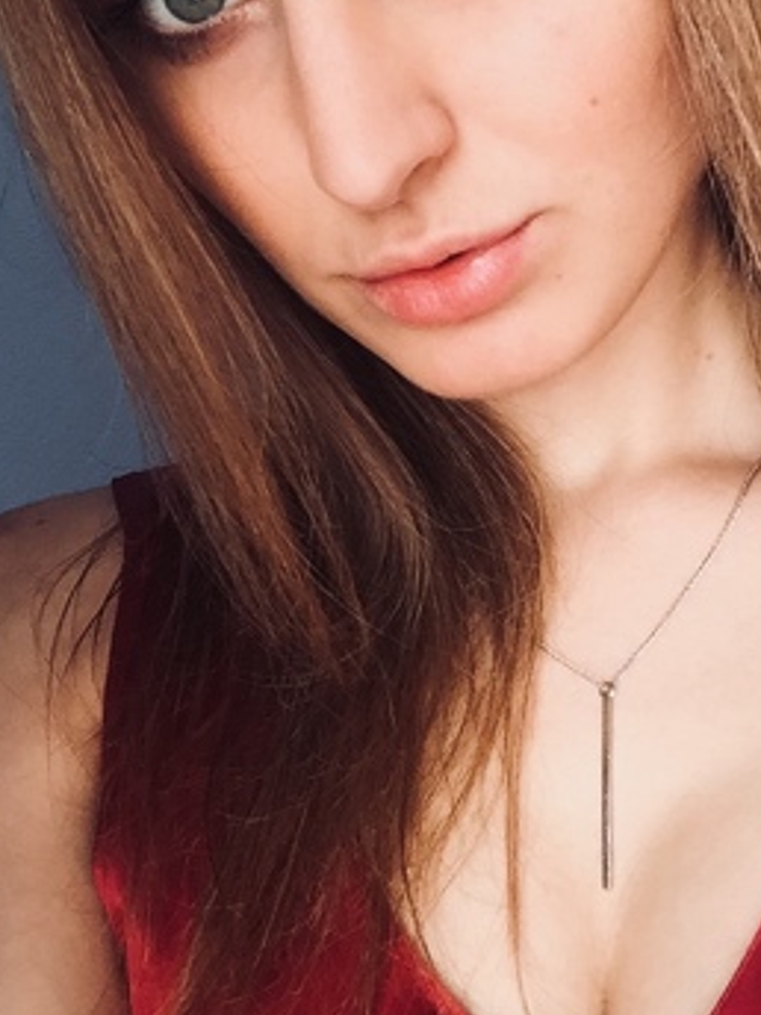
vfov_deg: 35.4
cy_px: 381
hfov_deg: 26.7
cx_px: 572
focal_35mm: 54
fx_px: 1583
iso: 50
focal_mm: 2.65
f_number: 2.2
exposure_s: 1/100
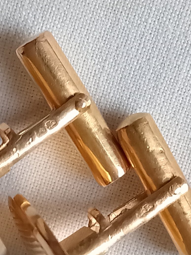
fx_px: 743
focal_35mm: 101
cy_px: 143
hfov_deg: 14.6
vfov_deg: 19.4
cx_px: 99
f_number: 1.8
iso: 1349
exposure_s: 1/17.1
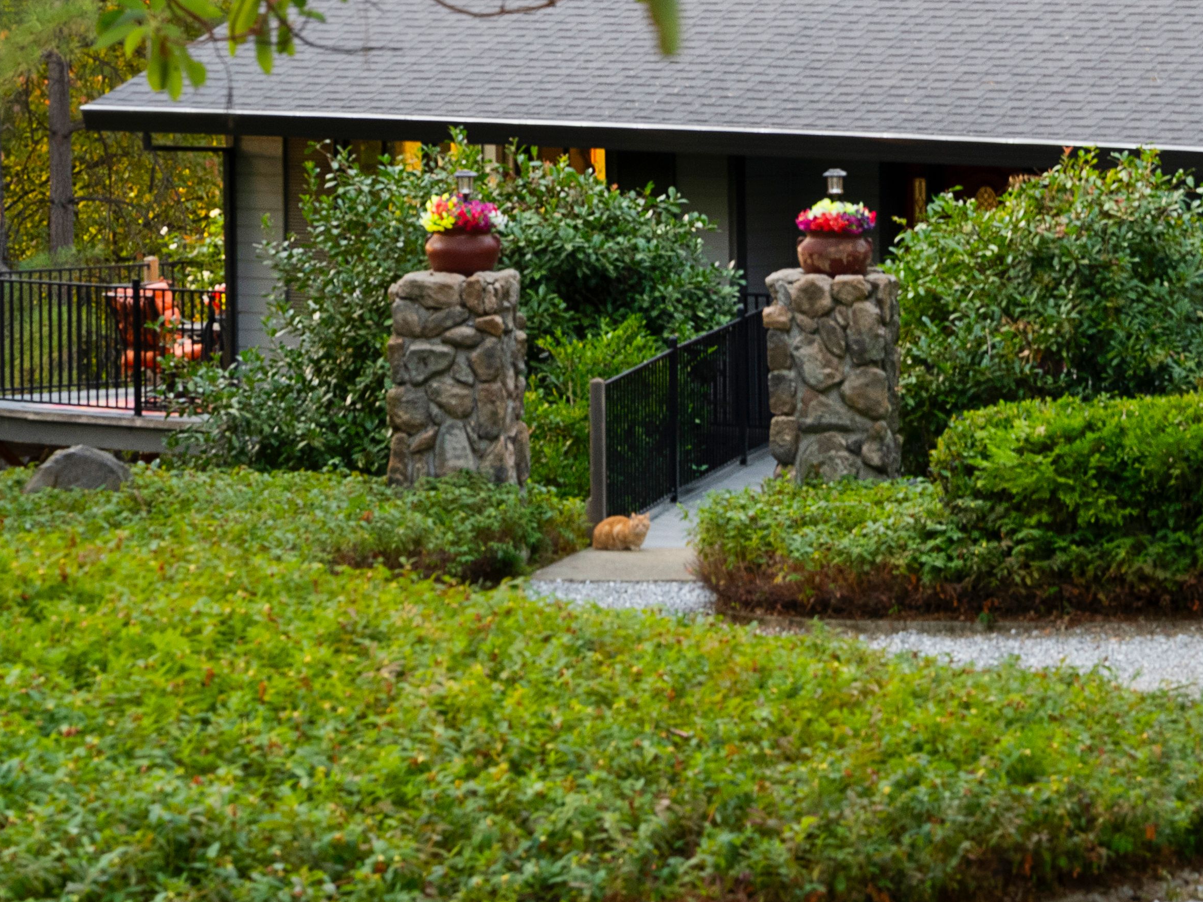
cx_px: 1470
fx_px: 7576
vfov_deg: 6.8
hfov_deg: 9.0
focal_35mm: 218
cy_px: -67
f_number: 7.1
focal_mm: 57
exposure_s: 1/5
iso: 320
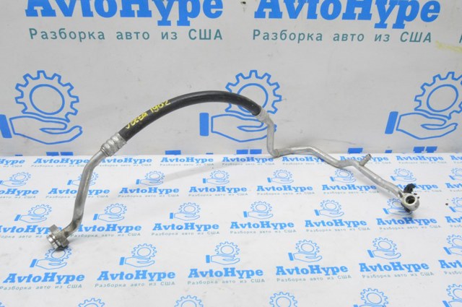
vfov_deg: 39.9
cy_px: 154
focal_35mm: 33
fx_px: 423
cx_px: 231
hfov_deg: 57.3
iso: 6400
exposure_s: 1/20
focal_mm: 22
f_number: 20
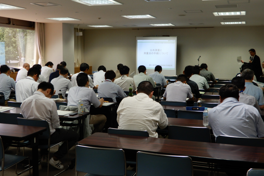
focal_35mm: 44
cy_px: 84
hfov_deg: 44.5
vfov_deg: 30.5
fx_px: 323
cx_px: 132
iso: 125
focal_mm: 7.5
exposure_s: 1/30
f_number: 4
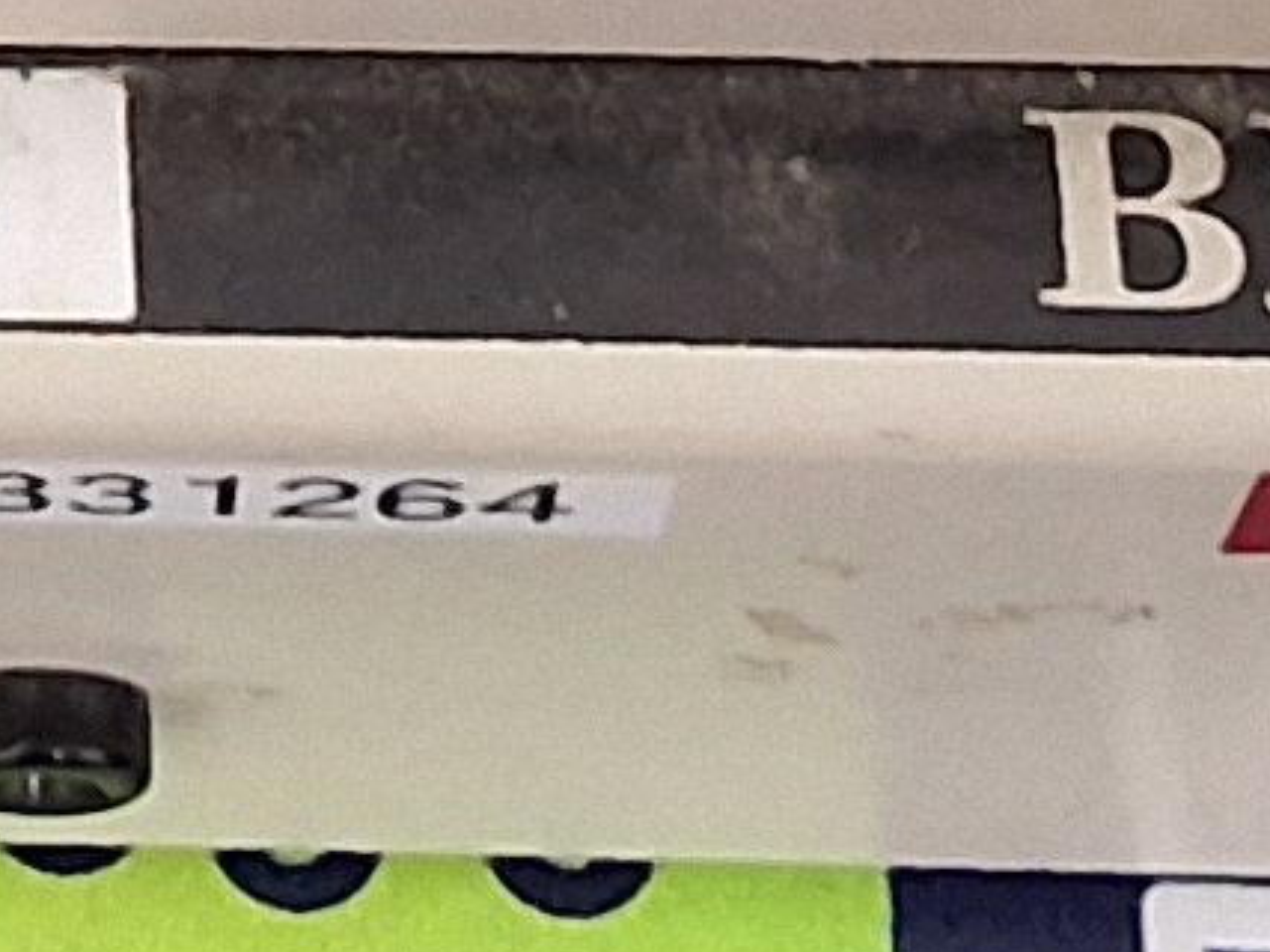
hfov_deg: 9.0
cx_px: -797
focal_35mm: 214
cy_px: -1315
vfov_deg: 6.6
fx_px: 7849
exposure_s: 1/20
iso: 320
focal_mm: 2.91
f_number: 1.9
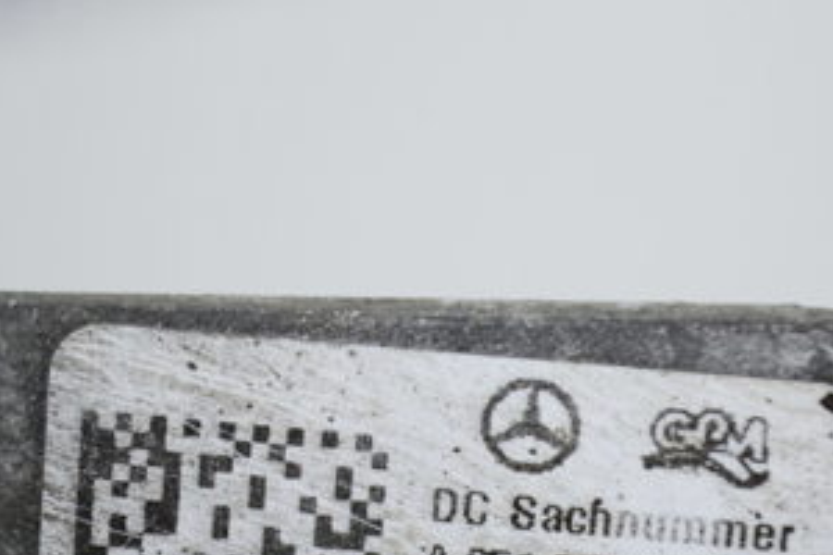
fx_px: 4074
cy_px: 566
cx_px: 528
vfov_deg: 7.8
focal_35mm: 176
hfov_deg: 11.7
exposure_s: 1/160
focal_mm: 55
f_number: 5.6
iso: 400
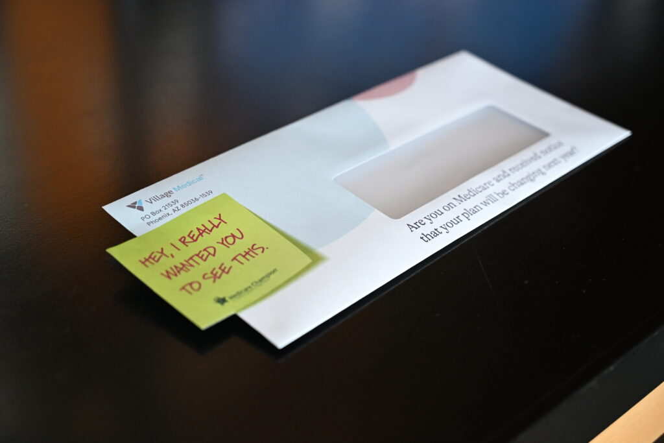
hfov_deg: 35.0
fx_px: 1051
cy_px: 222
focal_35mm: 57
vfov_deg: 23.8
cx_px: 332
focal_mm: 57
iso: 2500
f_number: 4
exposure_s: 1/60
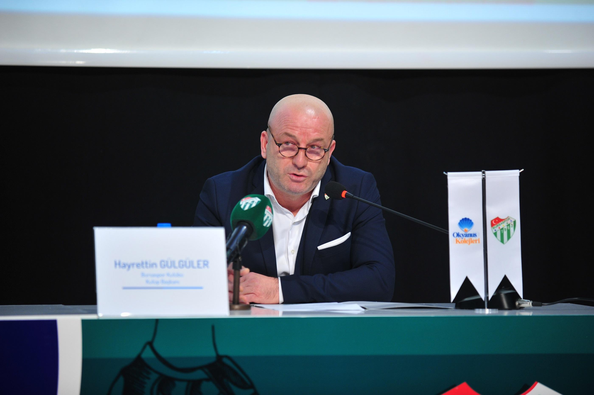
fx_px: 3298
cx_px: 297
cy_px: 198
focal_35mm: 200
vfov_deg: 6.9
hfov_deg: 10.3
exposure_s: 1/50
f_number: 2.8
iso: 1000
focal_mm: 200
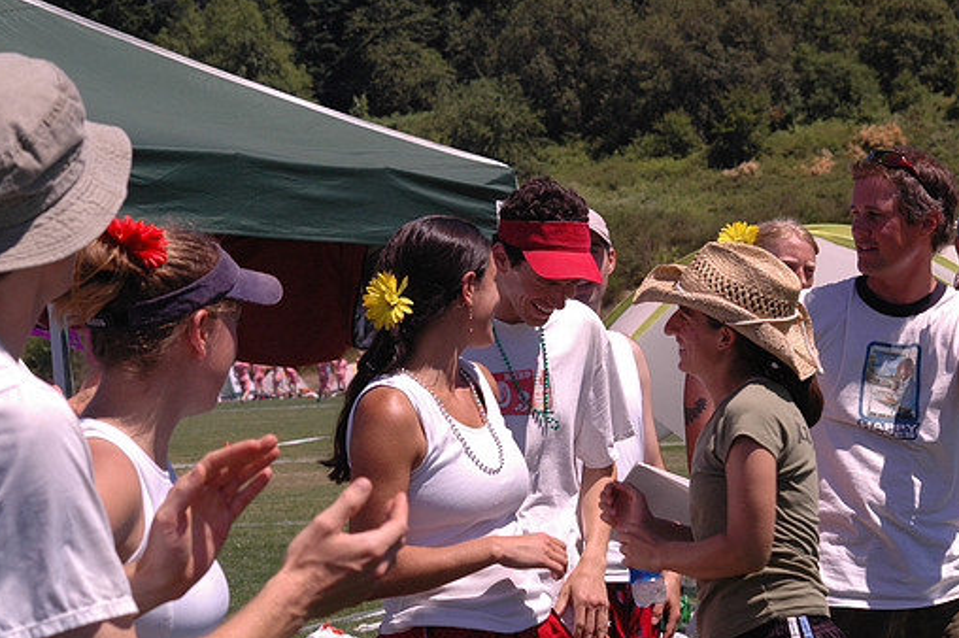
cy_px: 296
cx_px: 538
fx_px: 3194
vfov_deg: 11.4
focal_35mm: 120
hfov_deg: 17.1
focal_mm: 70
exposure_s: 1/400
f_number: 10
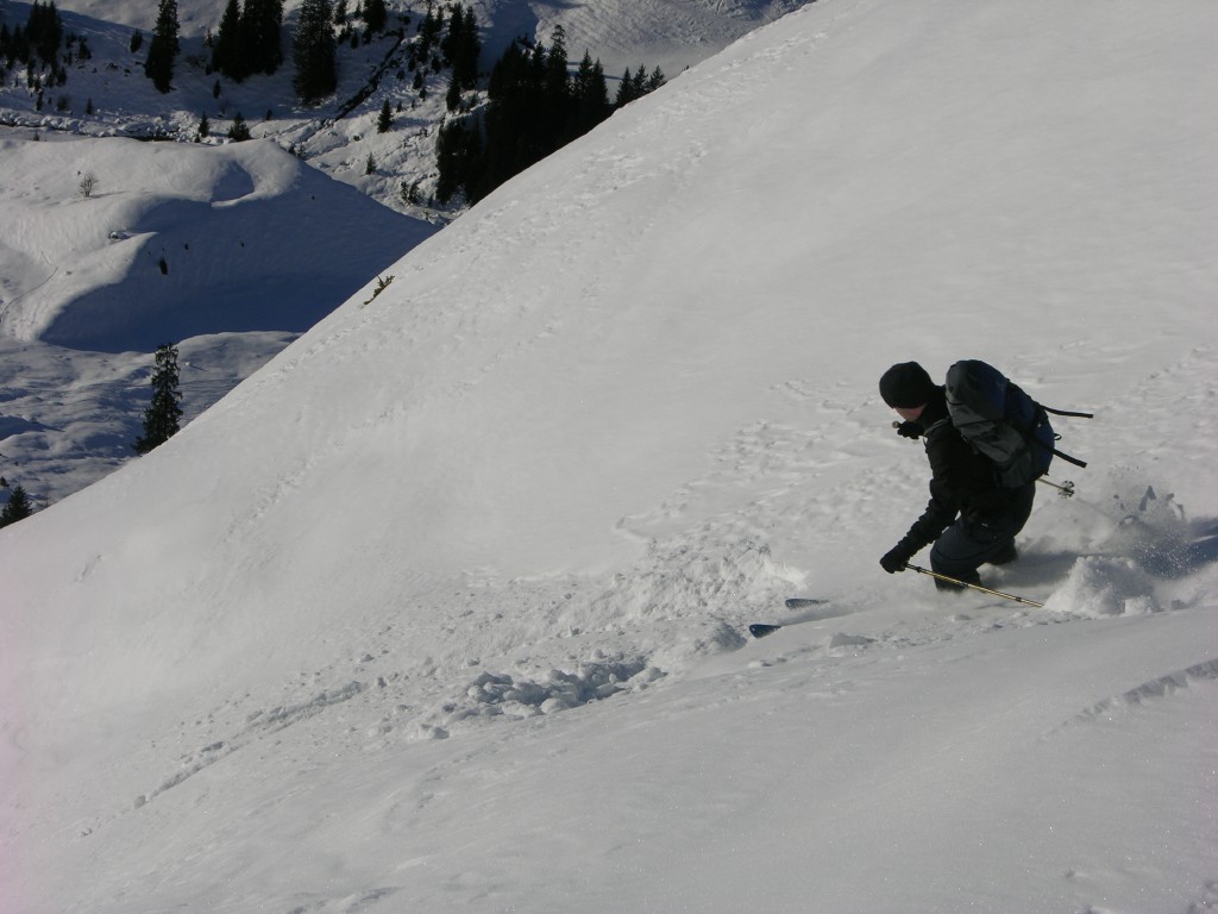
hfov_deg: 21.1
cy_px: 457
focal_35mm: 93
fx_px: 3272
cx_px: 609
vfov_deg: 15.9
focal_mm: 23.7
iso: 50
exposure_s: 1/598
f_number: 7.1
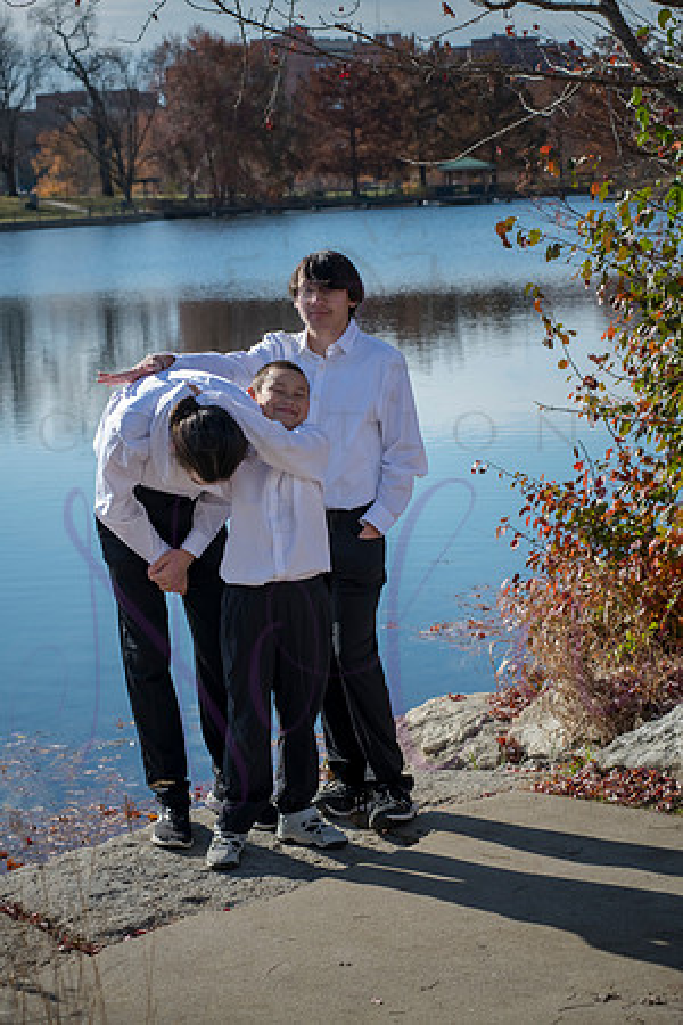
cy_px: 512
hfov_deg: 17.1
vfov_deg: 25.4
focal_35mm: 80
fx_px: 2276
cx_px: 342
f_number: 8
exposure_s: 1/800
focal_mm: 80
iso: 400
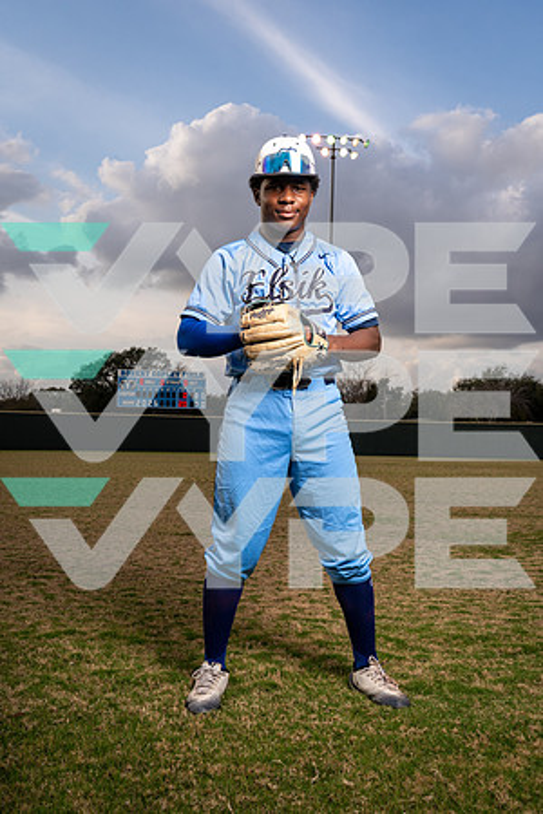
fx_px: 769
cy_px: 407
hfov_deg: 38.9
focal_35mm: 34
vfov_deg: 55.8
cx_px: 272
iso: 250
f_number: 11
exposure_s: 1/250
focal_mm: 34
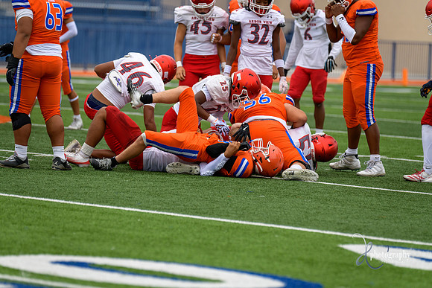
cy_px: 144
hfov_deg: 8.2
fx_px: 3001
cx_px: 216
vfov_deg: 5.5
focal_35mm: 250
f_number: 3.5
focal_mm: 250
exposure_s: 1/1000
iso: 320
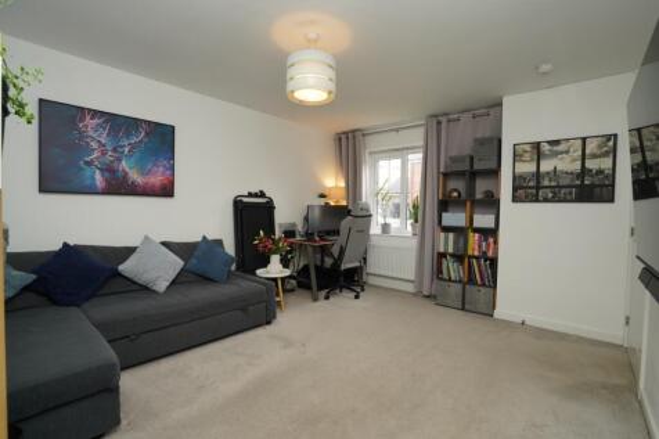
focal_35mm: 16
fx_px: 293
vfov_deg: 73.7
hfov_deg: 96.8
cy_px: 220
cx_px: 330
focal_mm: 16
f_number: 8
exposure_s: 1/30
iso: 400
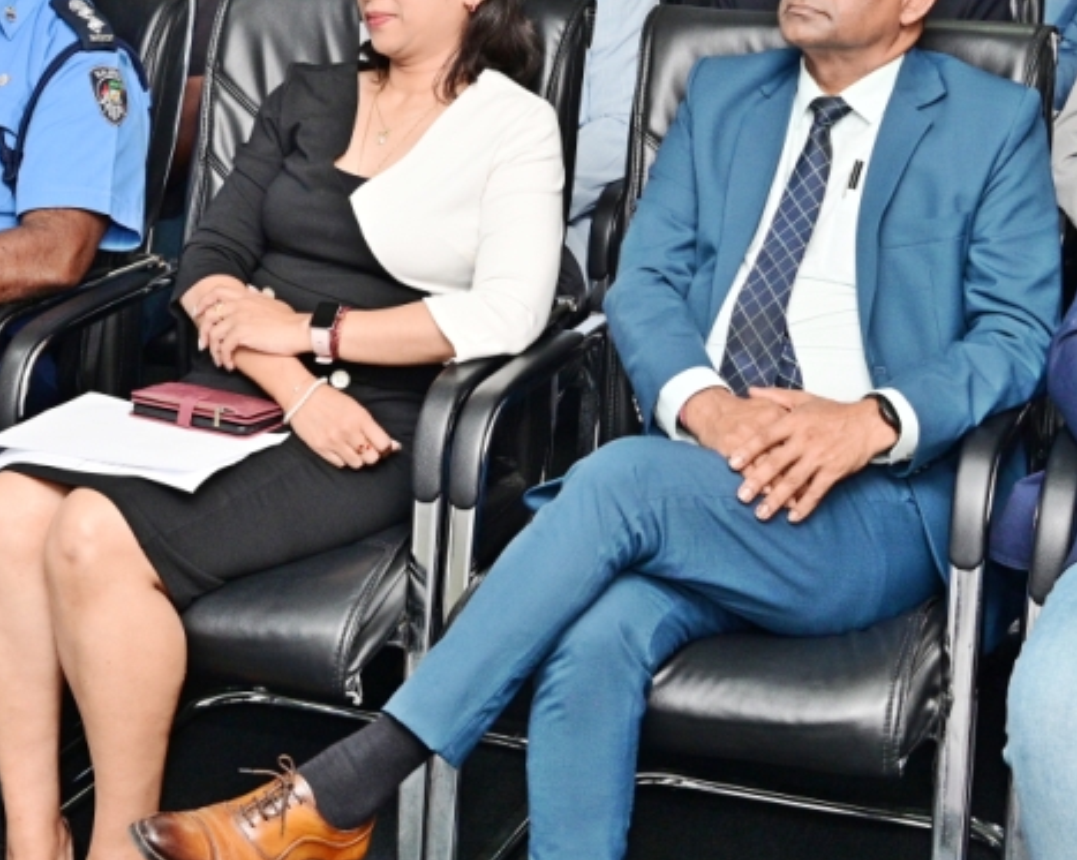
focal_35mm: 70
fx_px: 2230
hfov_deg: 27.1
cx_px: 574
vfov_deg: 21.6
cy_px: 195
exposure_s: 1/200
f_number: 5.6
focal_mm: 34
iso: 1000
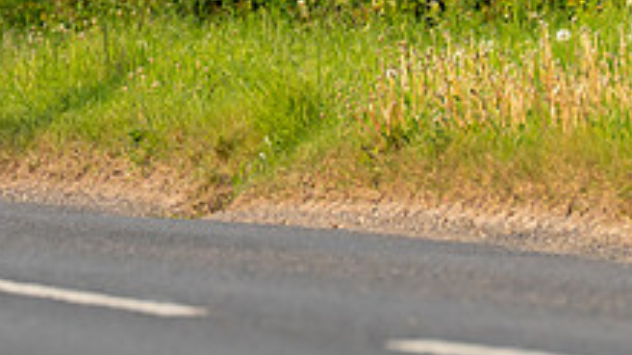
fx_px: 13904
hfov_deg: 2.6
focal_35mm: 830
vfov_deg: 1.5
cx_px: -205
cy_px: 28
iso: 800
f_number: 4
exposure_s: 1/1000
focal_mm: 200
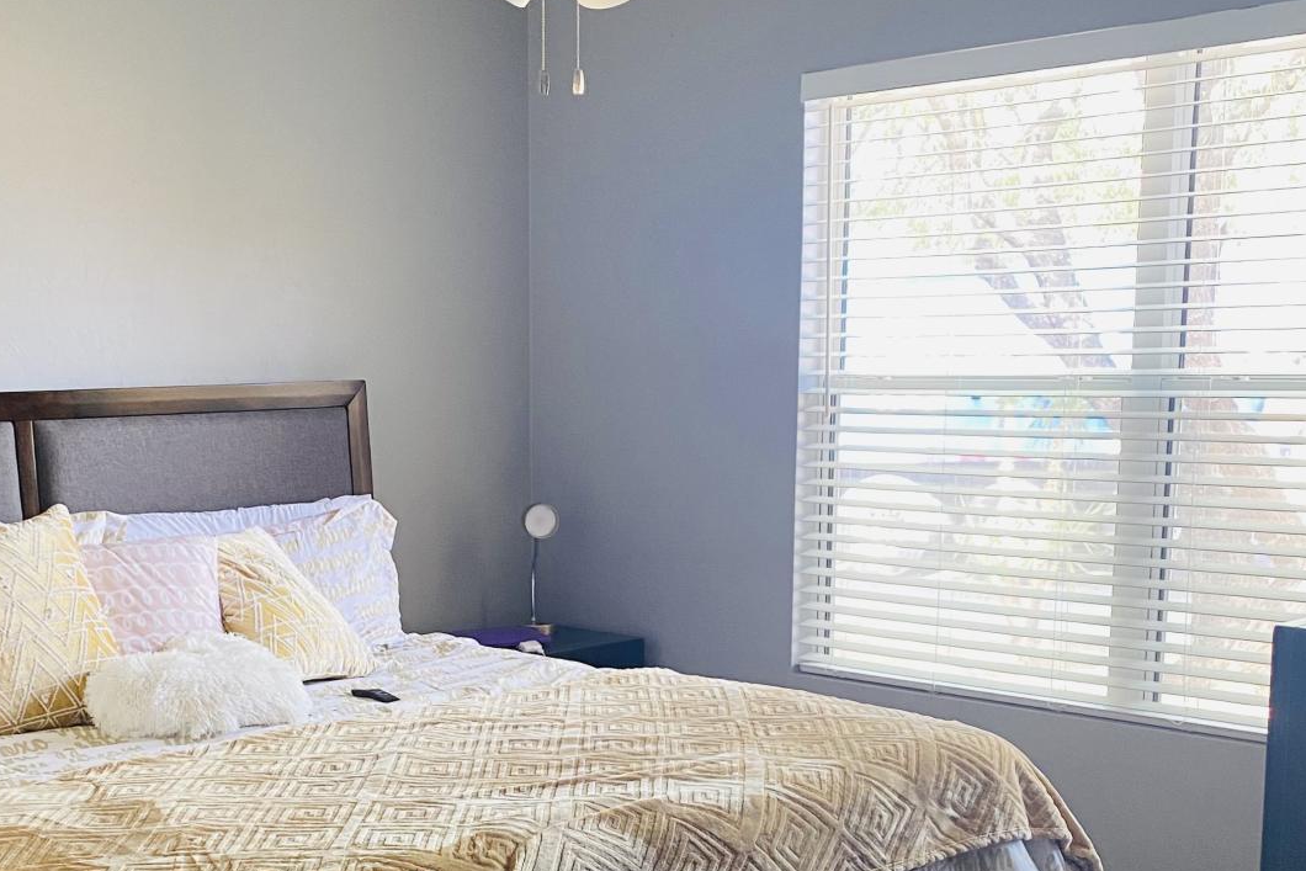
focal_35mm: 51
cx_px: 440
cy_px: 711
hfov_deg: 38.5
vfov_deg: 26.0
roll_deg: +1.1
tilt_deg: -11.0
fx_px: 1850
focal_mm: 4.25
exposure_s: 1/60
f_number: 1.8
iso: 160
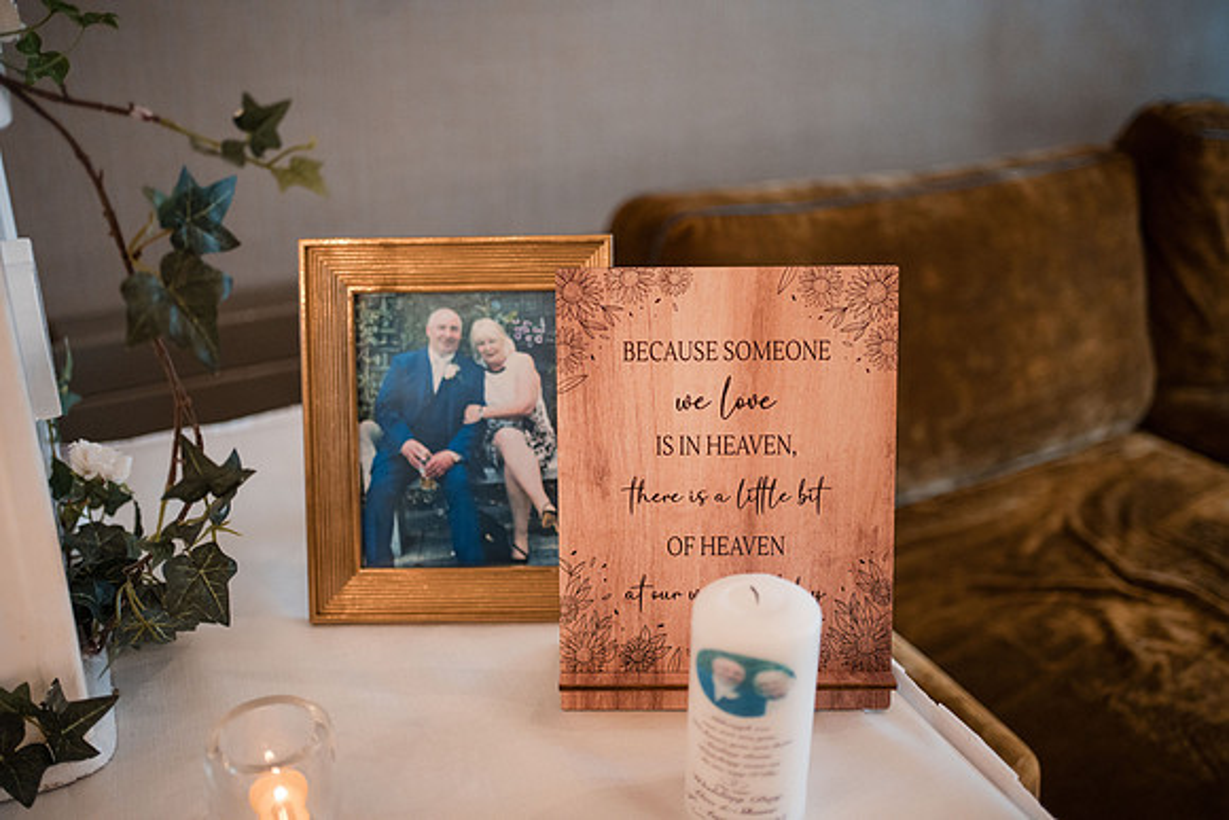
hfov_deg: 54.4
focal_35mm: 35
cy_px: 410
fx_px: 1195
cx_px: 614
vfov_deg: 37.9
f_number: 1.8
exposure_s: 1/500
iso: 2000
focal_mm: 35
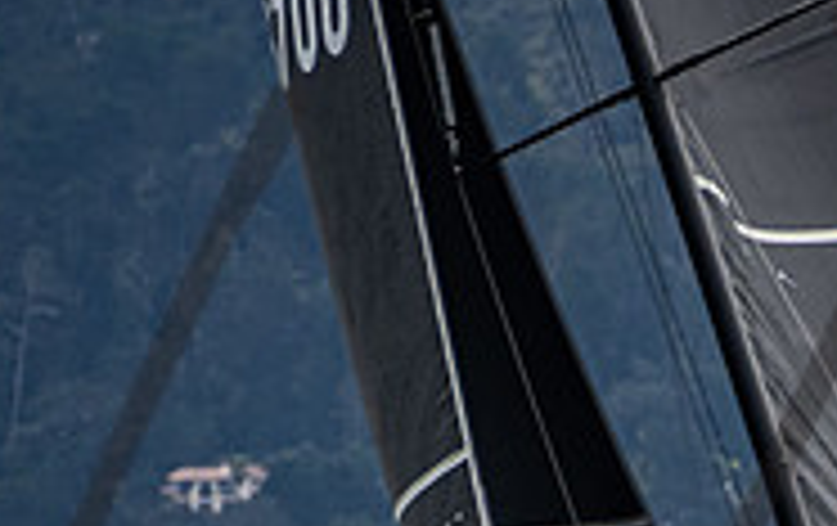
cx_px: 1321
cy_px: 751
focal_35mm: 1783
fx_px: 40746
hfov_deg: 1.2
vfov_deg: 0.7
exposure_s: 1/2000
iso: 500
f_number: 8
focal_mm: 400
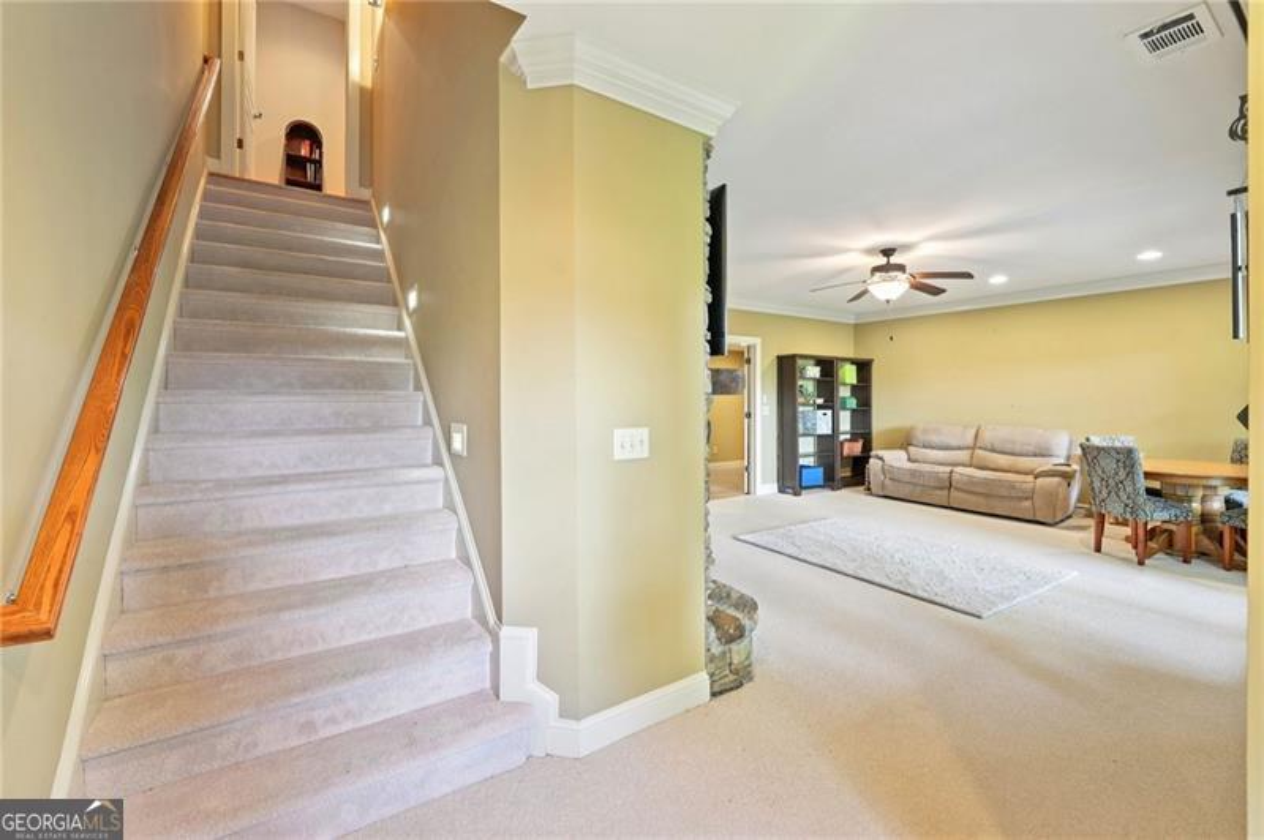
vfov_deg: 81.1
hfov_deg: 104.3
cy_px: 420
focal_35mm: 14
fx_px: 491
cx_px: 632
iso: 320
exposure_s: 1/2.5
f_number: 8
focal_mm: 14
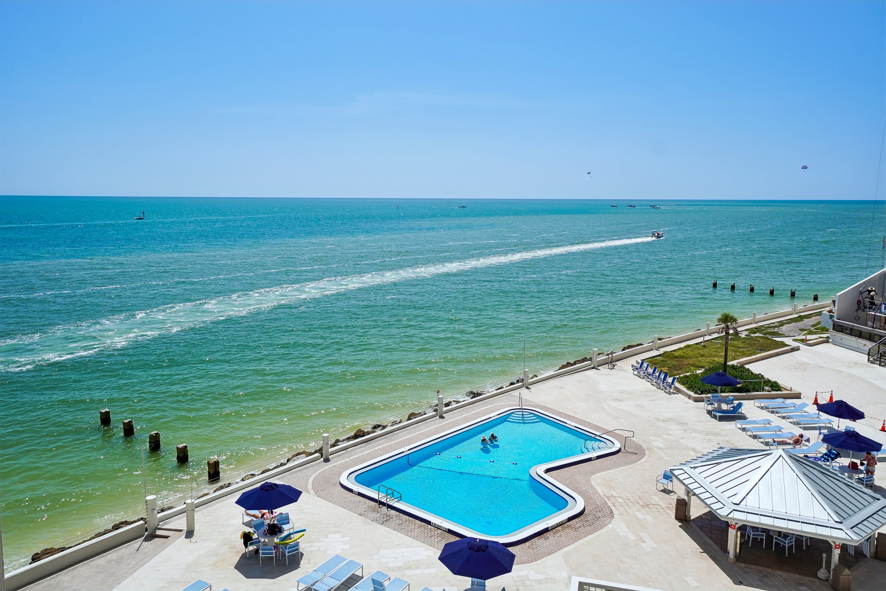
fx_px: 664
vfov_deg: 47.9
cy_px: 296
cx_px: 443
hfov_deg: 67.4
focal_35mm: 27
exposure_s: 1/750
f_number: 8
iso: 100
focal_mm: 18
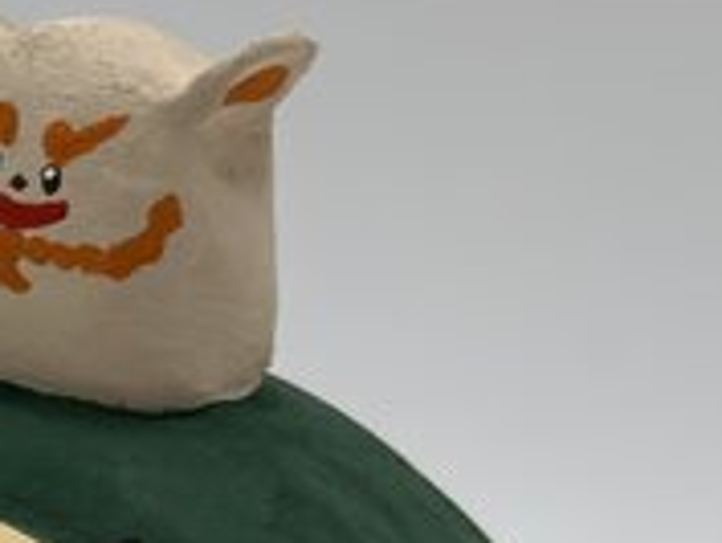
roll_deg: +1.2
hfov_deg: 8.3
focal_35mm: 231
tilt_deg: -13.7
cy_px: 755
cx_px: -545
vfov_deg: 6.4
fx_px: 4821
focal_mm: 6.86
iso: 80
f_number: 1.78
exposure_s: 1/375
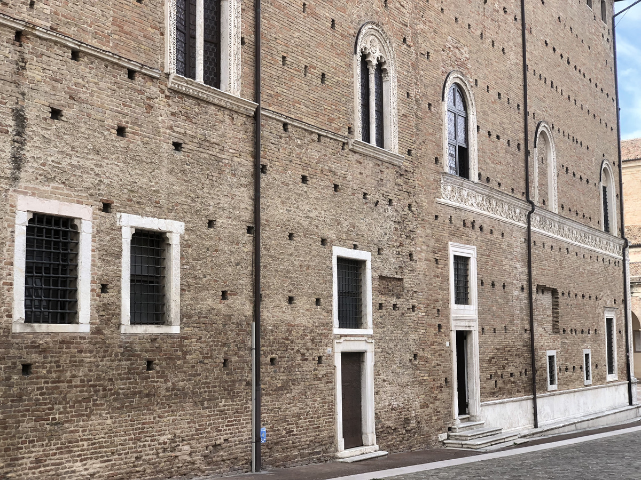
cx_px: 320
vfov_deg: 28.0
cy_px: 240
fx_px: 963
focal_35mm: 52
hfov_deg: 36.8
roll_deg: +1.7
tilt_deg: +6.4
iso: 16
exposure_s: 1/164
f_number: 2.4
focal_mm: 6
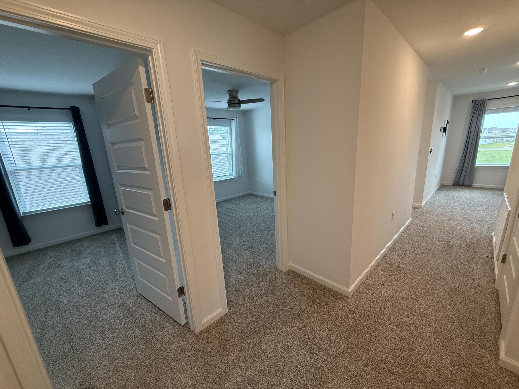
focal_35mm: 14
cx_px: 260
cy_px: 194
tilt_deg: -13.0
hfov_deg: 102.1
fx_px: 210
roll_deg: +3.0
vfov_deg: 85.7
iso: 320
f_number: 2.2
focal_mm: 2.22
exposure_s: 1/120
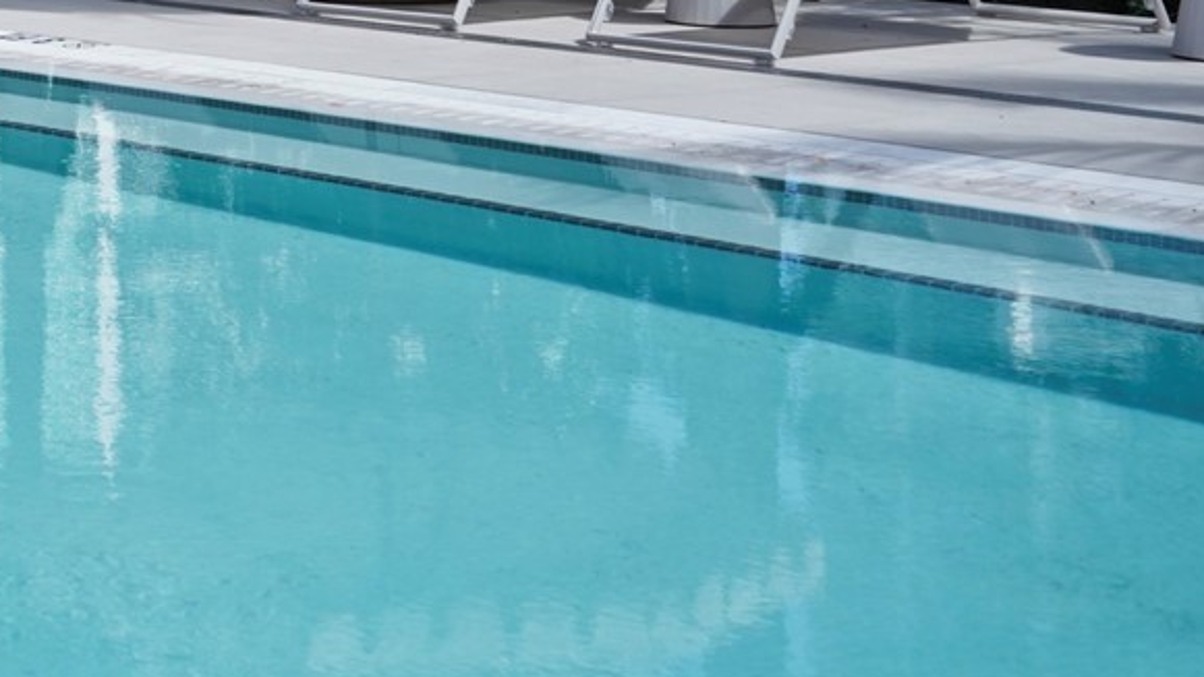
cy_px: -326
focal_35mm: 107
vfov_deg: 10.9
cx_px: -445
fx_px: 3416
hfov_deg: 18.3
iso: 400
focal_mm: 35
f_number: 8
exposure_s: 1/400
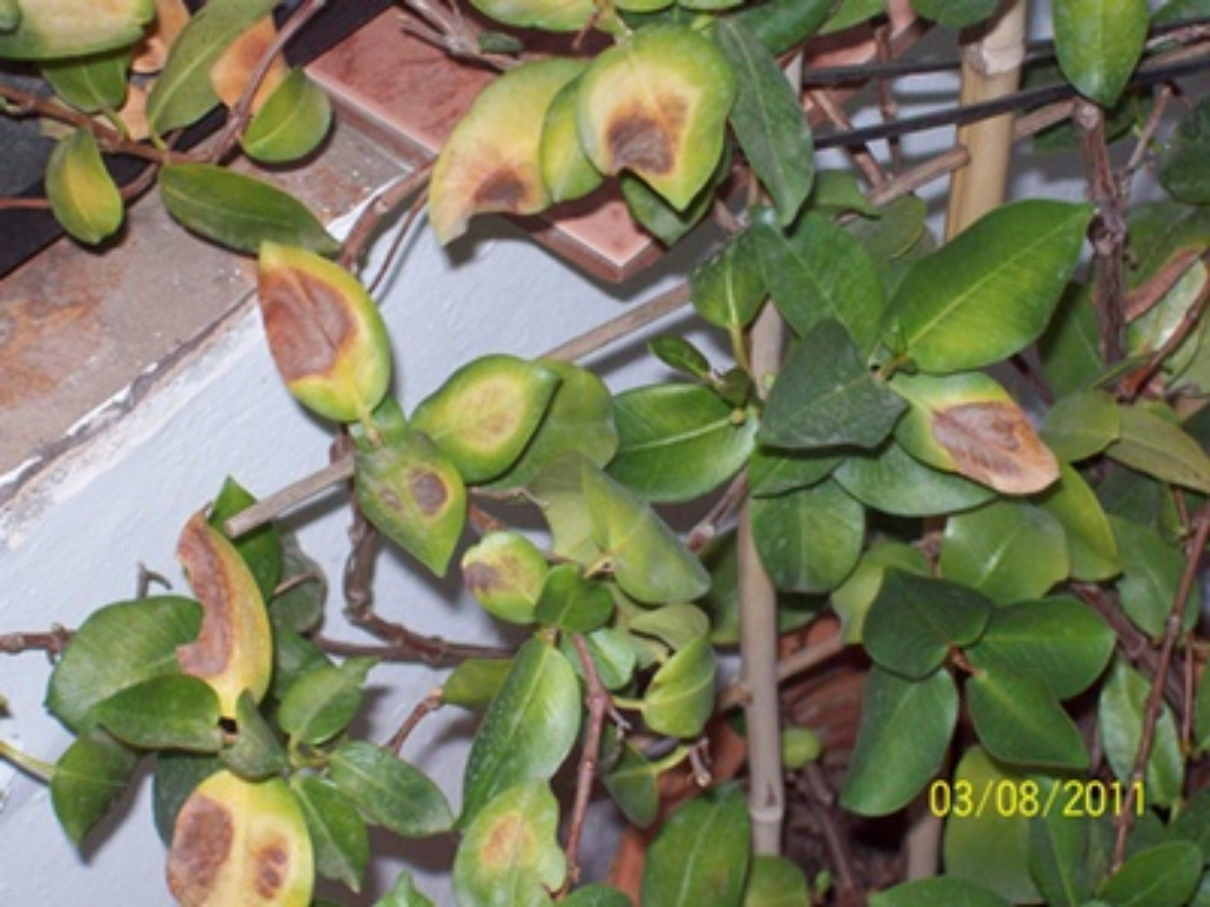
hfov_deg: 18.2
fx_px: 3775
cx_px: 605
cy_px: 454
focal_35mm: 108
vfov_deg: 13.7
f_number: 4.8
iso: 200
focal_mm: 18
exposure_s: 1/128
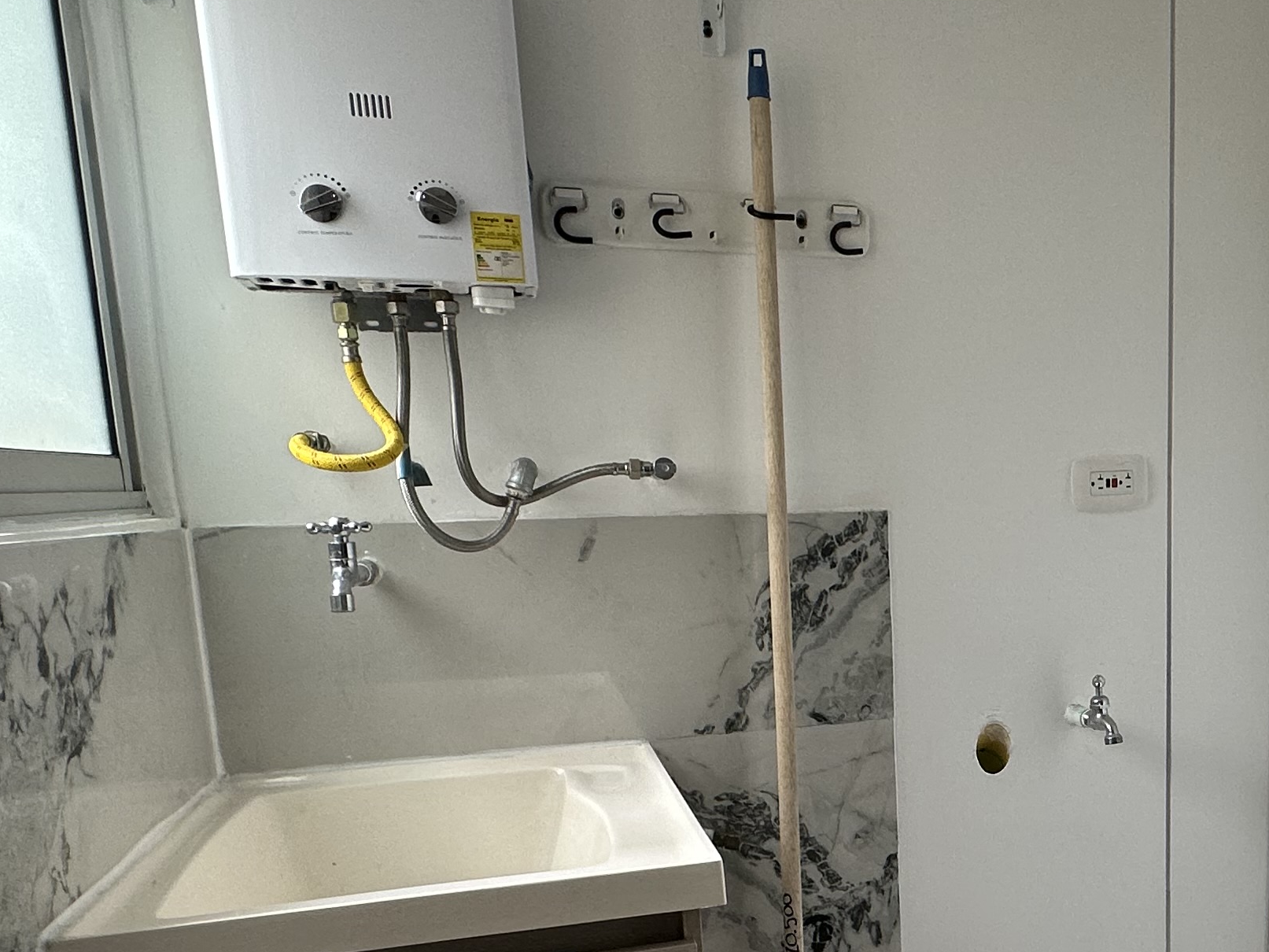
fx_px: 1283
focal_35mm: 35
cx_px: 1024
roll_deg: -0.4
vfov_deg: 39.6
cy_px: 712
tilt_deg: -9.9
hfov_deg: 49.4
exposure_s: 1/99
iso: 64
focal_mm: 2.22
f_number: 2.2
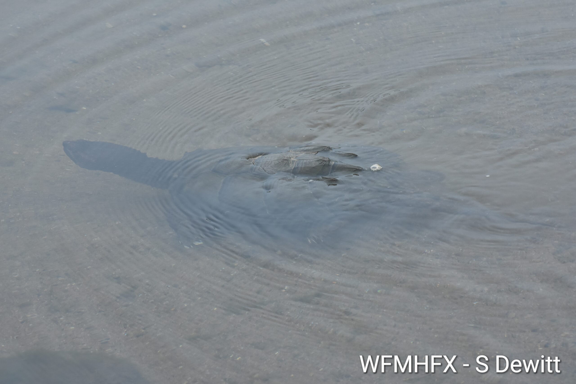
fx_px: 2784
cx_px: 288
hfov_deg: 11.8
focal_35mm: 174
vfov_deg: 7.9
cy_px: 192
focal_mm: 116
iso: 500
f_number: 11
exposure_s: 1/400
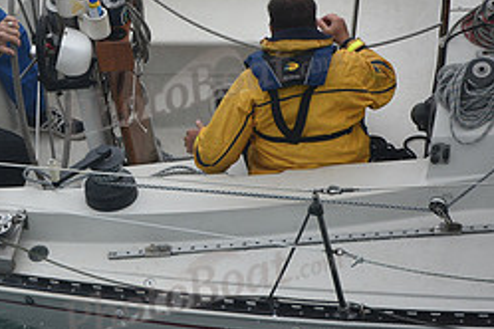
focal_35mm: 454
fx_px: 6229
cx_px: -38
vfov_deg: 3.0
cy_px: 13
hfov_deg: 4.5
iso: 320
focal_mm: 195
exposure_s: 1/1000
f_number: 5.6
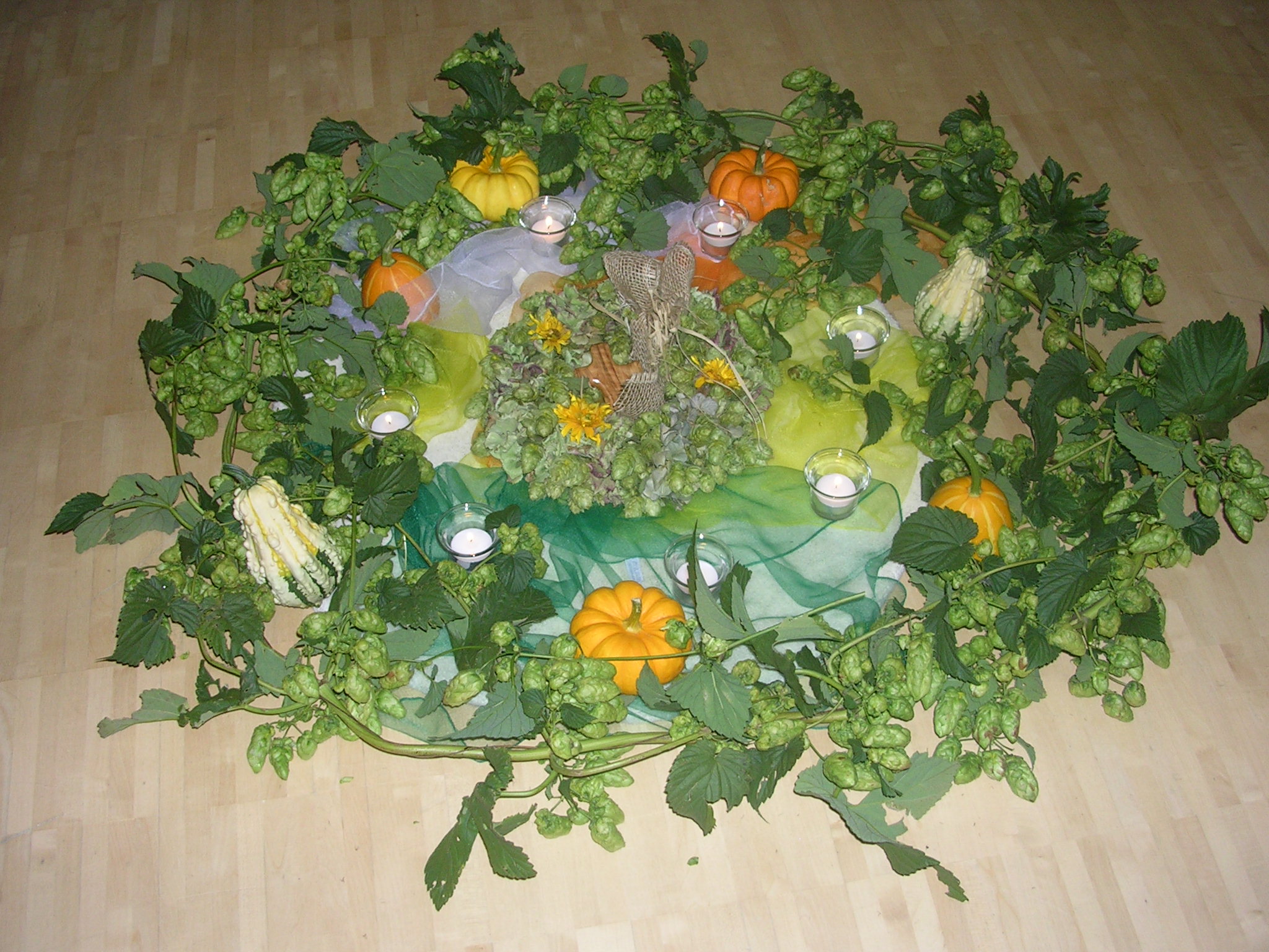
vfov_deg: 37.7
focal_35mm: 38
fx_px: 1393
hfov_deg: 49.0
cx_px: 634
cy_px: 476
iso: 50
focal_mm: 5.8
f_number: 2.8
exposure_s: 1/60.1
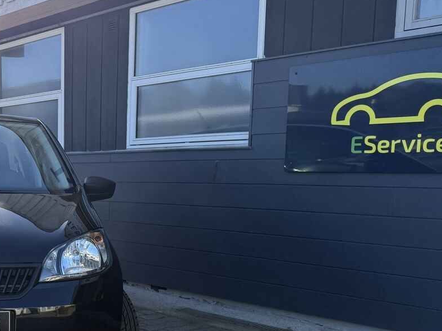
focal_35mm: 52
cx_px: -14
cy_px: 257
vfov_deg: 27.6
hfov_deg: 33.3
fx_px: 664
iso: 100
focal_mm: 6.76
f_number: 1.78
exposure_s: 1/3021
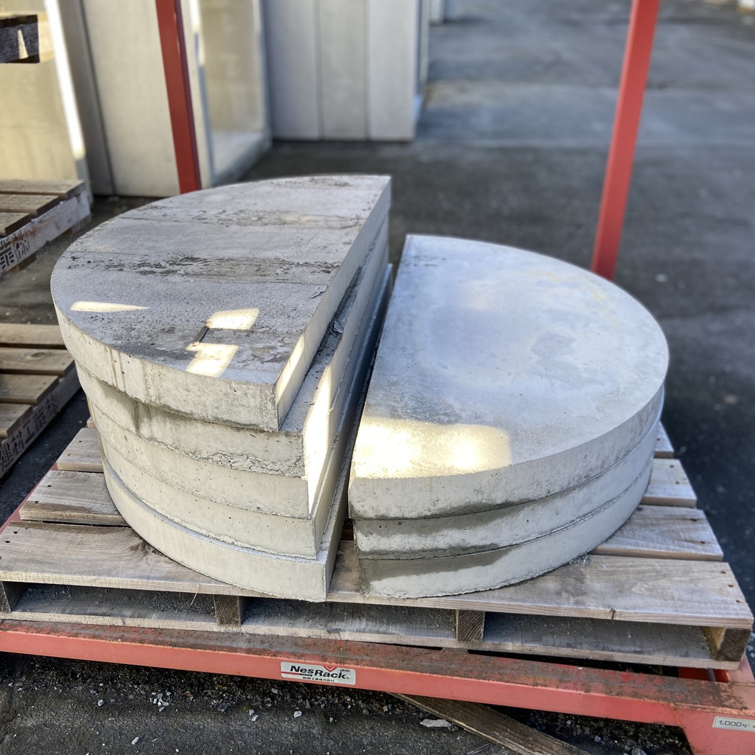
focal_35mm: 31
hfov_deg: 52.5
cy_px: 376
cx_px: 369
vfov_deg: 52.5
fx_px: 765
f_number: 1.8
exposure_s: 1/217
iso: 32
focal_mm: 4.25
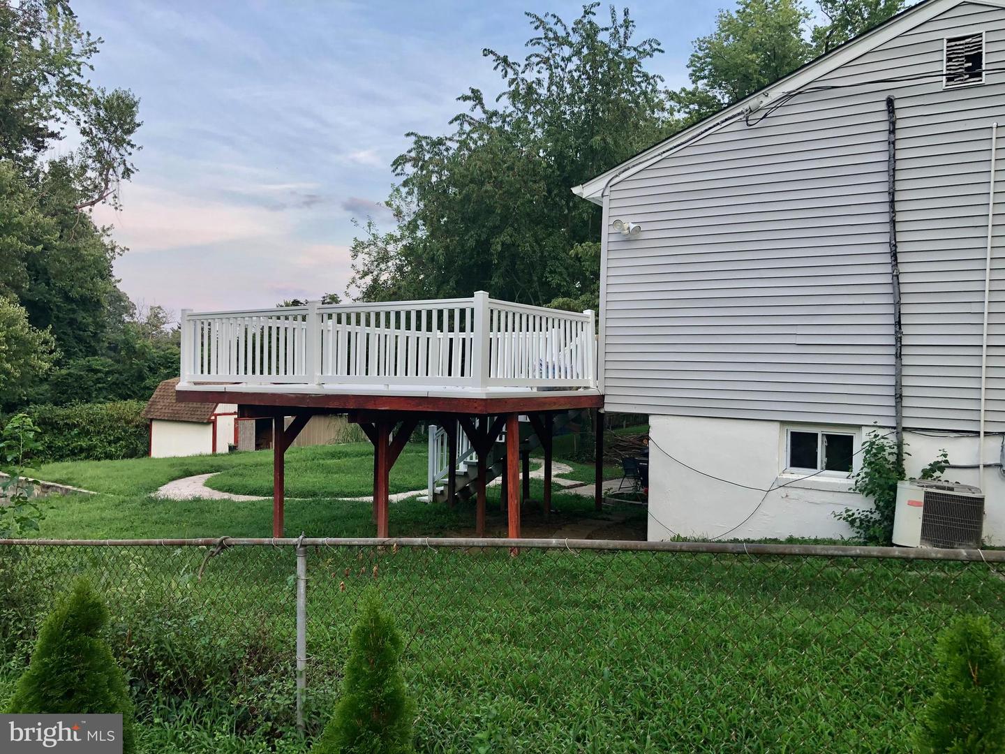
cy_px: 377
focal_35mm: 28
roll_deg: +0.3
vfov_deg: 49.7
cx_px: 502
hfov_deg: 63.4
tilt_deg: +0.1
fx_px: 813
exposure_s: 1/169
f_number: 1.8
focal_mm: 3.99
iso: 20
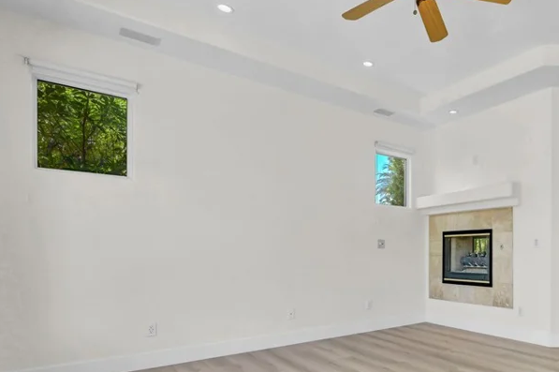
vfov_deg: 51.8
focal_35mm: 24
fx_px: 372
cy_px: 254
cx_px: 445
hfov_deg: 67.1
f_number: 9
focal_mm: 14
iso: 400
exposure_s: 1/100
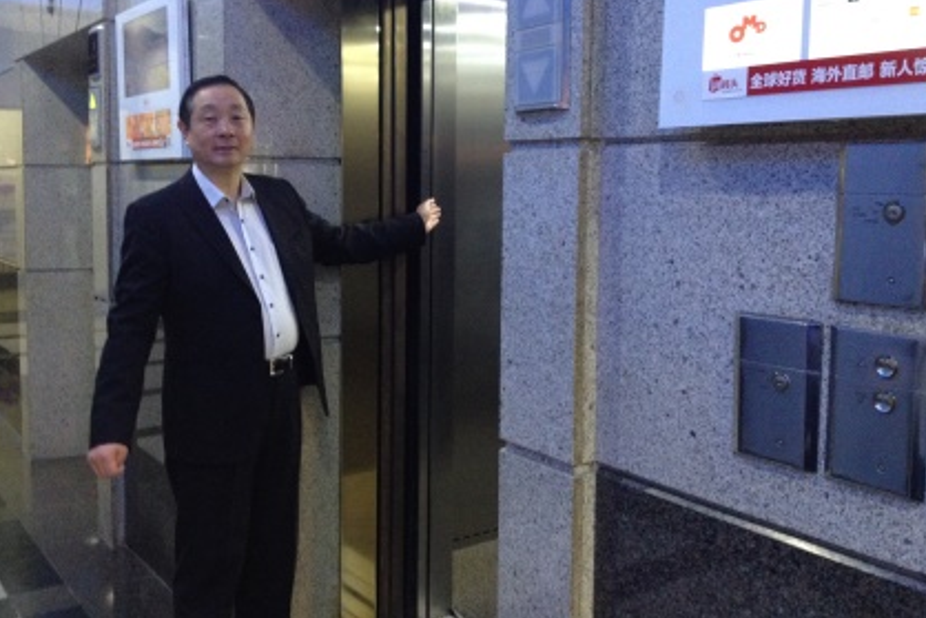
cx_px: 445
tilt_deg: -8.7
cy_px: 259
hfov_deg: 49.5
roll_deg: -1.2
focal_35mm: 39
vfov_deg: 34.2
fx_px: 1003
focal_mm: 4.28
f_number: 2.4
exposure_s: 1/20
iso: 320
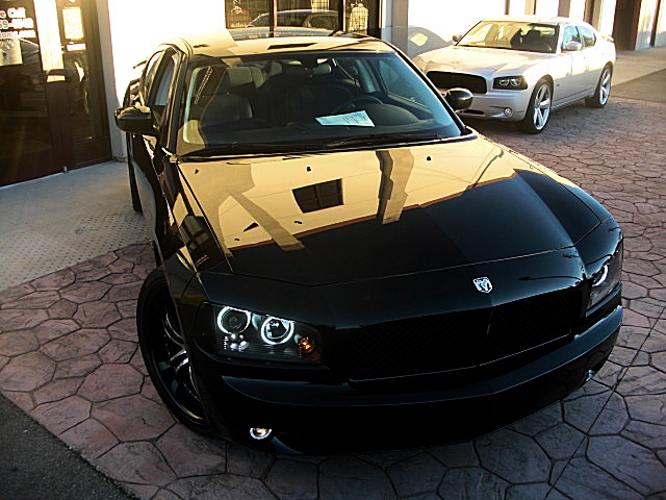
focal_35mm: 36
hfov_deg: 51.4
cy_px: 250
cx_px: 333
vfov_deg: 39.7
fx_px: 693
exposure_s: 1/125
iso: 50
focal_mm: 6.3
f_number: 2.8
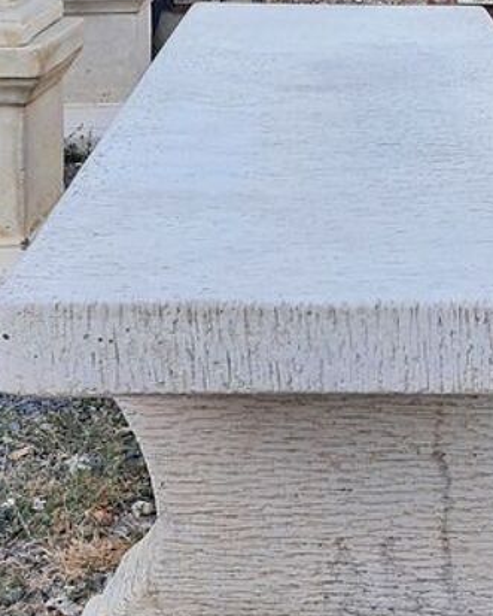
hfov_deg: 18.0
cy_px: 207
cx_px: 352
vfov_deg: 22.4
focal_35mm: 85
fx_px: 1549
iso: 50
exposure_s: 1/120
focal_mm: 4
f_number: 1.8
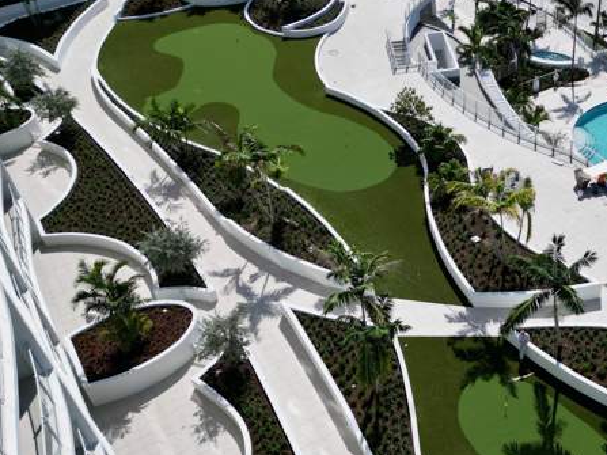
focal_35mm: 43
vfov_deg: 33.5
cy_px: 270
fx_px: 754
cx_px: 497
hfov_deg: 41.7
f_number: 1.7
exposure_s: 1/5000
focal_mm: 6.72
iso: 110
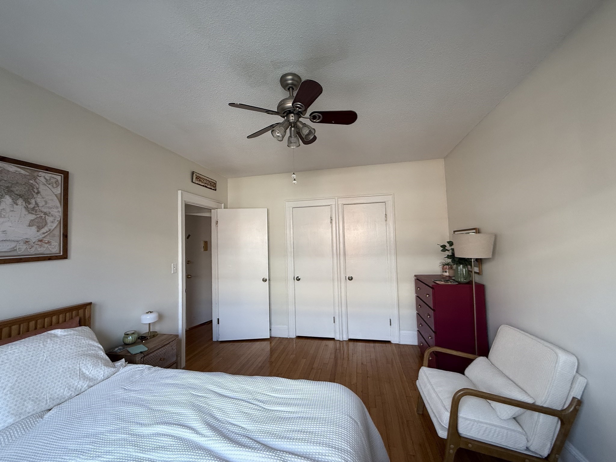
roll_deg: +1.4
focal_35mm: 14
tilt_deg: +1.4
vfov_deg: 85.7
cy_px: 231
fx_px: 249
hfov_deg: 102.1
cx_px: 308
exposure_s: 1/99
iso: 160
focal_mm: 2.22
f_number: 2.2
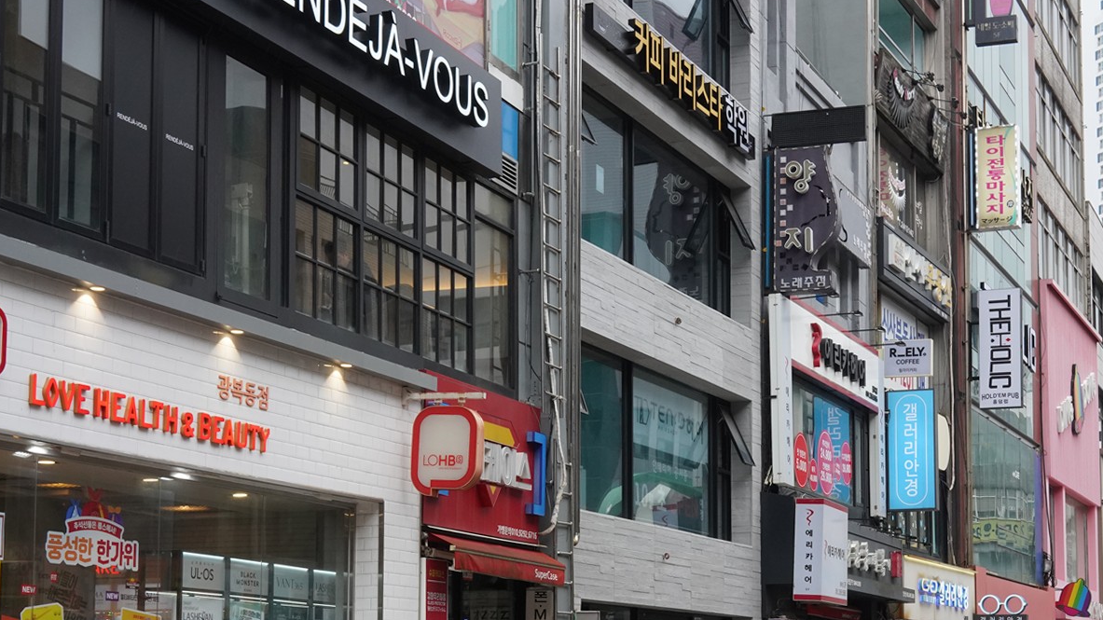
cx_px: 655
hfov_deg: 33.7
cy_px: 483
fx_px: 1813
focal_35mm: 62
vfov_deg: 19.2
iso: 1600
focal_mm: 35
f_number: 16
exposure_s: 1/125
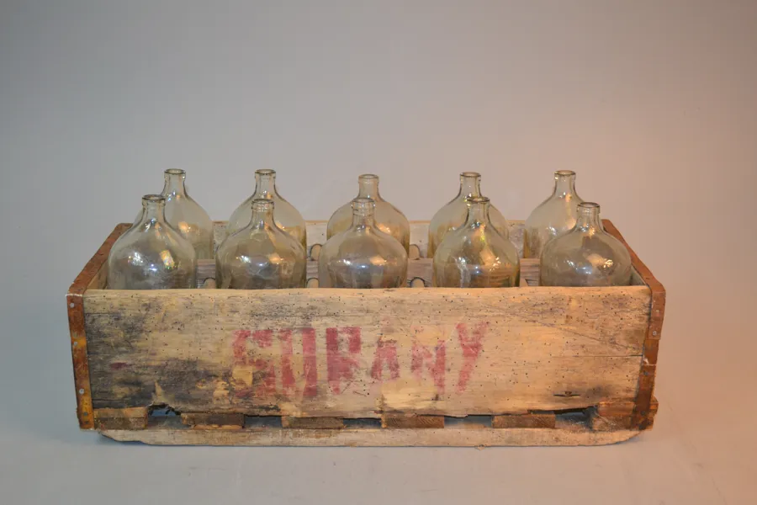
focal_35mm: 48
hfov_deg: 41.1
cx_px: 378
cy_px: 252
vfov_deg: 28.1
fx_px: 1009
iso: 1100
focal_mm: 32
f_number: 4.8
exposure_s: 1/60
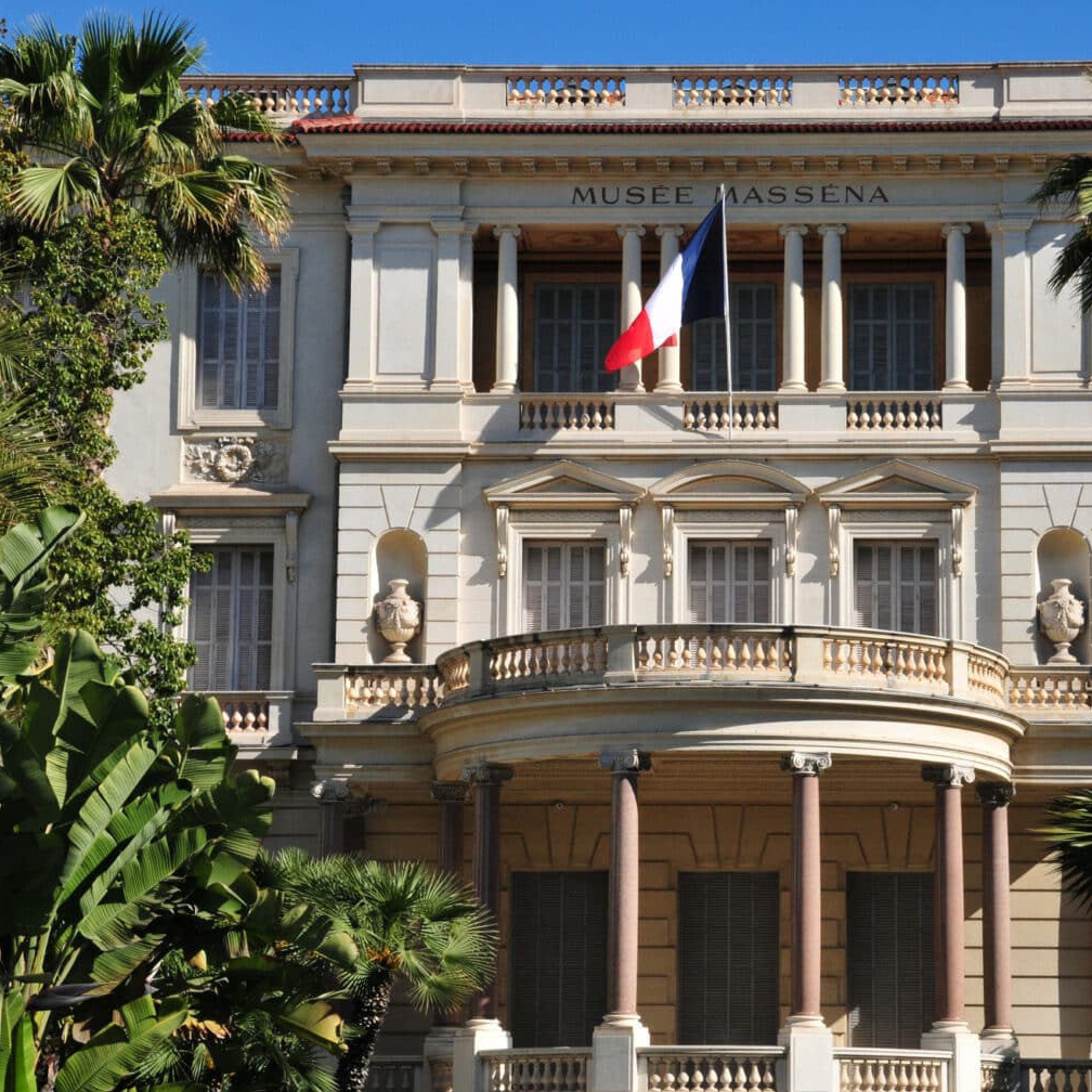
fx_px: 3462
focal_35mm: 97
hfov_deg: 17.9
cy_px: 542
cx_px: 715
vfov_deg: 17.9
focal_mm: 50
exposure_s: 1/400
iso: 500
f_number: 14
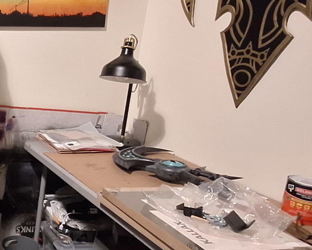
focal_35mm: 42
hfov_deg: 36.2
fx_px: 388
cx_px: -43
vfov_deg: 35.7
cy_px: 125
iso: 640
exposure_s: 1/20
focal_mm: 1.74
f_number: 2.2
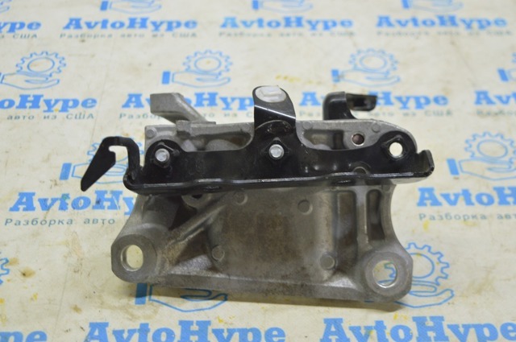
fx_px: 859
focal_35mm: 60
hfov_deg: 33.4
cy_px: 171
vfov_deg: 22.6
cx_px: 258
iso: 400
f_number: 5.6
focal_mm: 40
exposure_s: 1/20
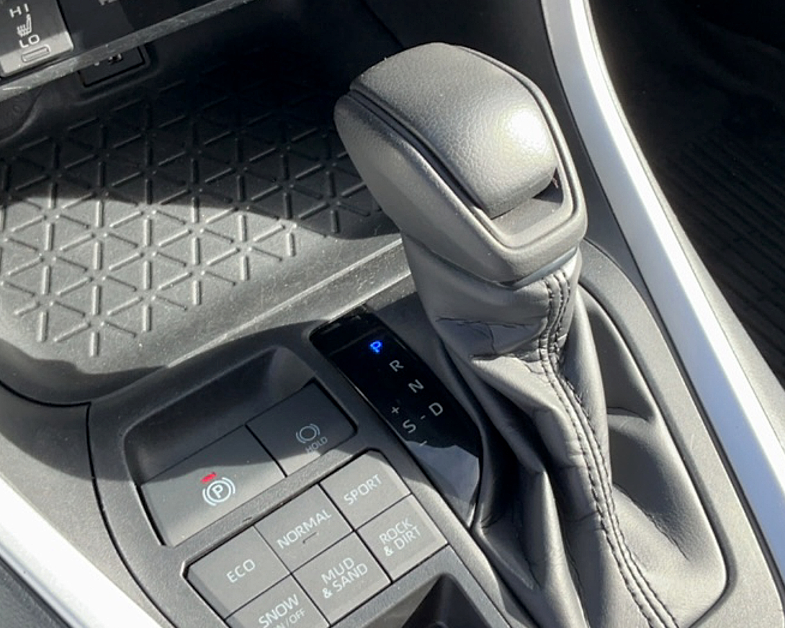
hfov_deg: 42.8
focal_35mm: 43
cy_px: 272
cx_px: 435
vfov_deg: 34.8
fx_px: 999
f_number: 1.8
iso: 20
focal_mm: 3
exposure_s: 1/120
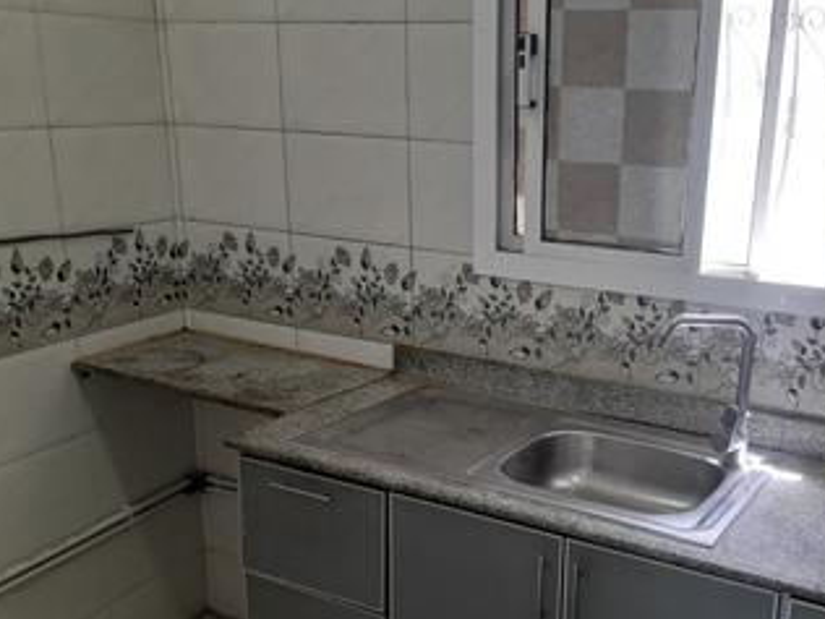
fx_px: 929
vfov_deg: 36.5
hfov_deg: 47.2
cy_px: 398
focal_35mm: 39
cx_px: 542
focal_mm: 3.6
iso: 100
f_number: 1.9
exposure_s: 1/50
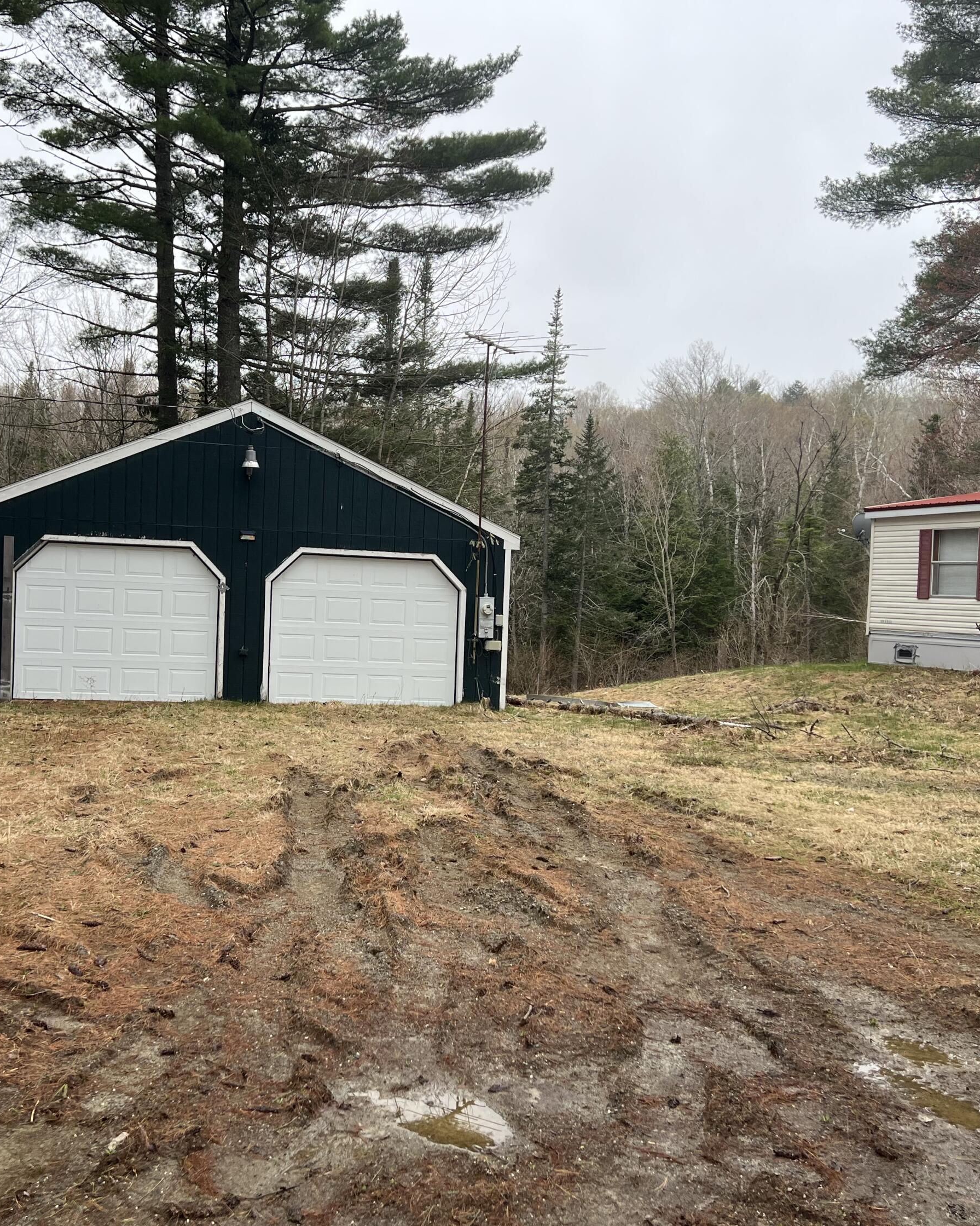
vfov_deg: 52.8
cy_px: 615
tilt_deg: +1.7
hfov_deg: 43.1
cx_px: 386
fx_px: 1233
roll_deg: -3.2
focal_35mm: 34
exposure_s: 1/758
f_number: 1.5
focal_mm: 5.7
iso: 50
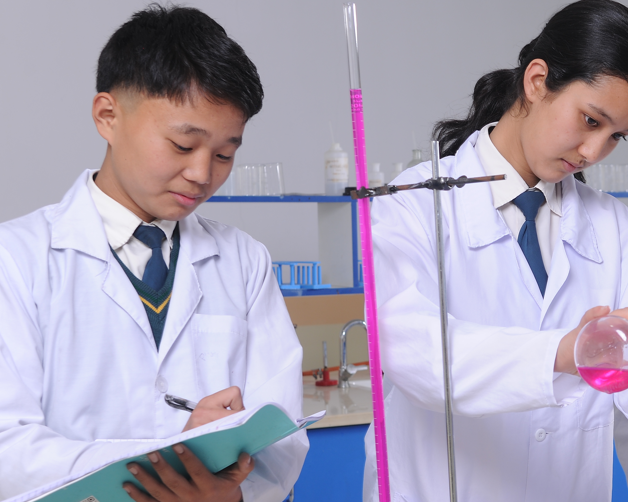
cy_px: 307
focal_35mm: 81
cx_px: 531
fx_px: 1505
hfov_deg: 23.1
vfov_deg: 18.9
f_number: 5.6
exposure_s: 1/25
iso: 125
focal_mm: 40
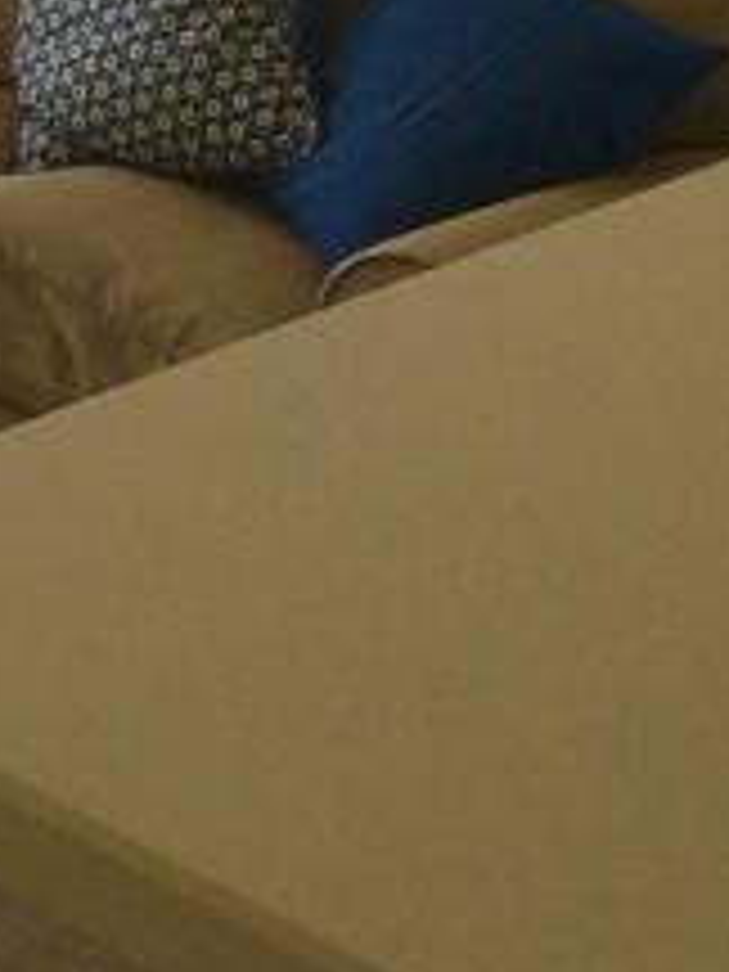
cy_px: -378
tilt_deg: -7.9
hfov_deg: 13.1
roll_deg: -3.1
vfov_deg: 17.6
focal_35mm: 103
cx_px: -540
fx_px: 2892
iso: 32
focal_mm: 4.15
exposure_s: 1/263
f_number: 2.2
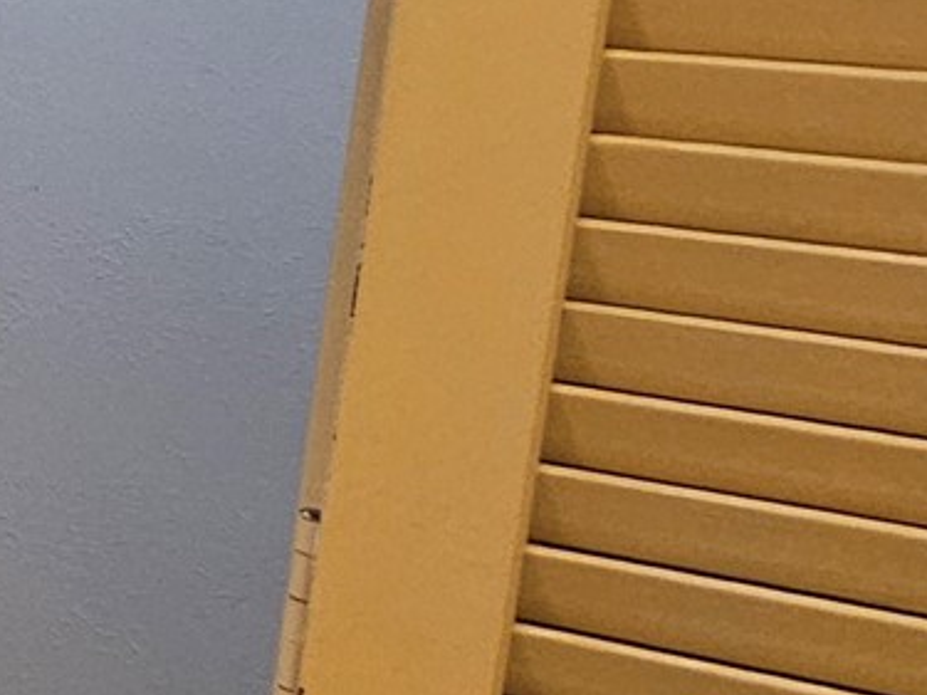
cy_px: 64
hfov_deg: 13.1
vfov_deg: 20.3
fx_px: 1901
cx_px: -1575
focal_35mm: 71
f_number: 2.2
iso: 200
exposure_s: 1/60
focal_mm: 2.2
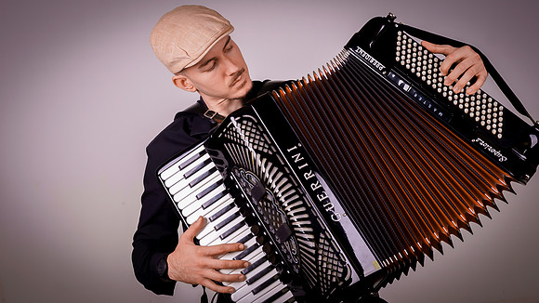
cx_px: 222
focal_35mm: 70
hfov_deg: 29.9
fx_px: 1006
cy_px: 64
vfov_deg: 17.0
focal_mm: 35
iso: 100
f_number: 6.3
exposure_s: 1/80
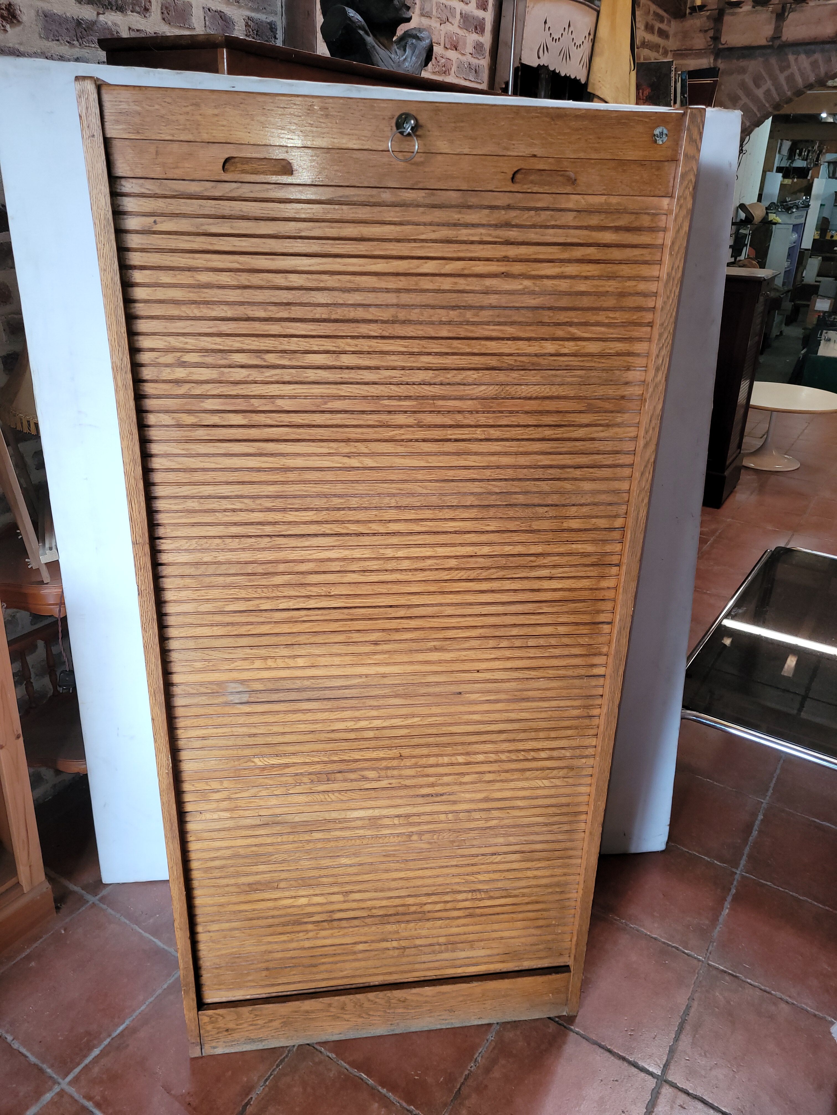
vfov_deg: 67.3
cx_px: 418
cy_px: 558
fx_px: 838
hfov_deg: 53.1
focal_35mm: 26
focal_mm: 5.4
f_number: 1.8
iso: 100
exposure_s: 1/33
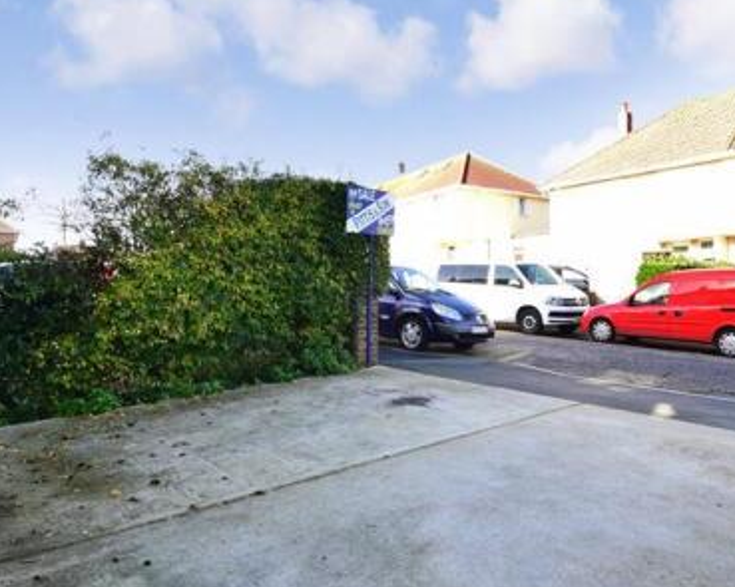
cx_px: 361
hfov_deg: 68.1
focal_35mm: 25
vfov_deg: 56.7
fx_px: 544
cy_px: 321
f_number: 7.1
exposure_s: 1/200
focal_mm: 10
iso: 400
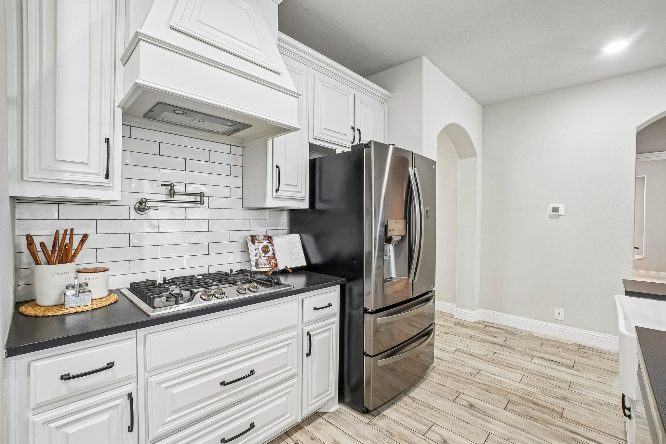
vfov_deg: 77.3
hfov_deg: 100.4
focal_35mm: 15
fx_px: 277
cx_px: 333
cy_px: 222
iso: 400
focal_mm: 10
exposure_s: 1/6
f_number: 8
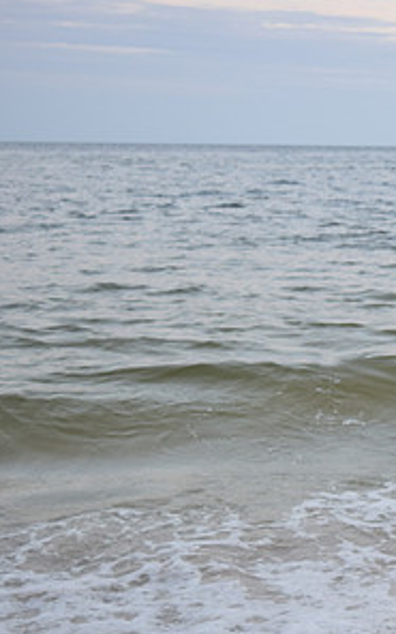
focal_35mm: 81
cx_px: 619
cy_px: 369
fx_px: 1399
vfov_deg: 25.5
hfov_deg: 14.8
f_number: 4.5
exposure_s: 1/80
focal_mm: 27
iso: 400
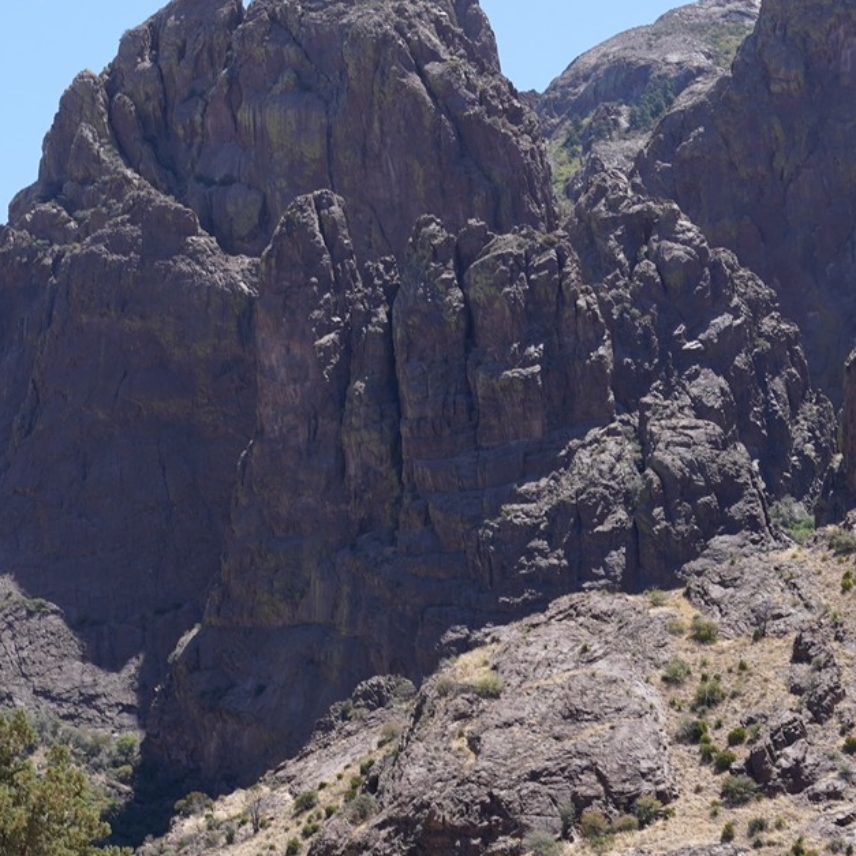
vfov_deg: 16.9
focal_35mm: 103
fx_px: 2882
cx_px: 177
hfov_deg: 16.8
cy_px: 557
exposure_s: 1/100
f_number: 10
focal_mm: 38
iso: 100
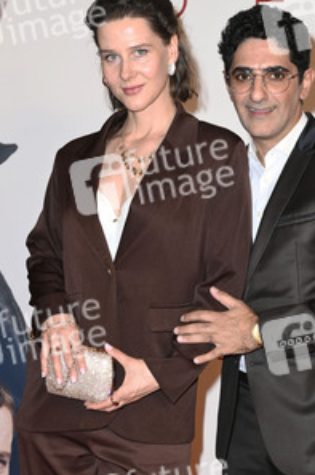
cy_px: 257
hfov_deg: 15.3
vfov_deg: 22.9
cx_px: 198
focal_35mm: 89
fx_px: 1172
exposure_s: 1/200
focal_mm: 66
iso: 500
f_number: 6.3
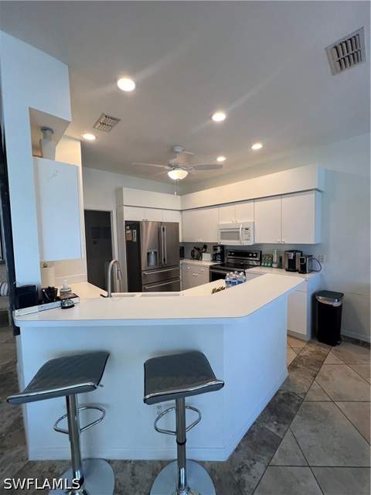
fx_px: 186
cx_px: 186
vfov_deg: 106.2
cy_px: 248
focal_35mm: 13
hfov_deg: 89.9
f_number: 1.8
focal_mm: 1.57
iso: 100
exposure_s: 1/120
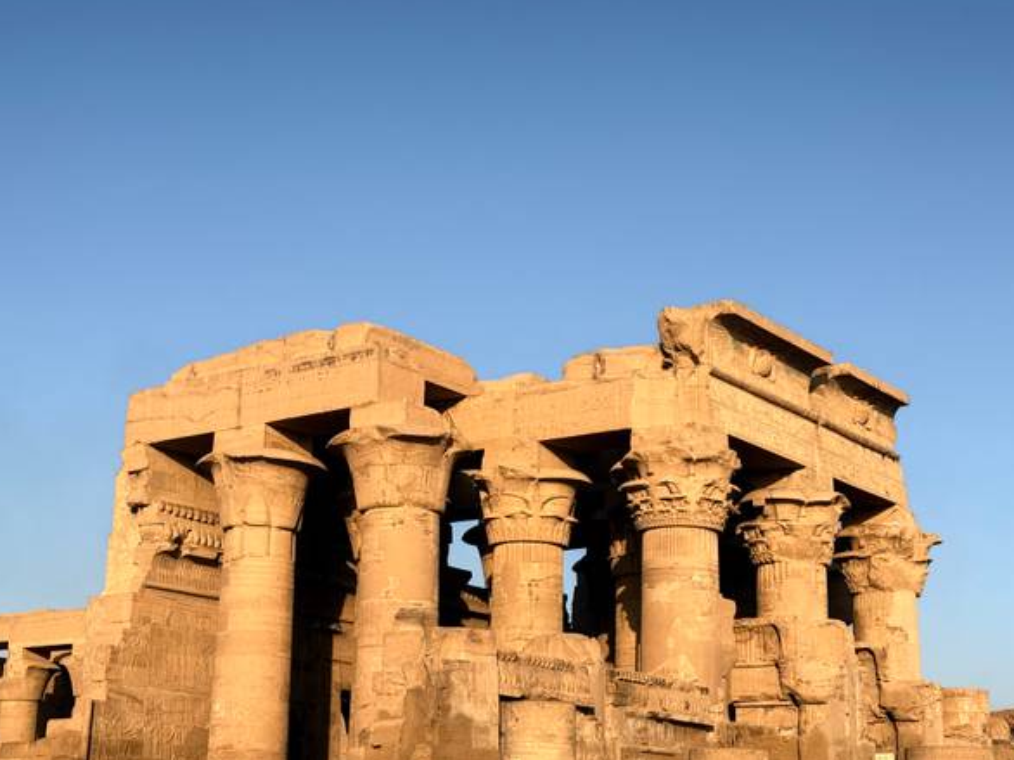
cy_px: 419
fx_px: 1728
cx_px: 485
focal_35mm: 59
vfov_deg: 24.8
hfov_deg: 32.7
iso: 64
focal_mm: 6.76
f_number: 1.78
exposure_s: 1/4329
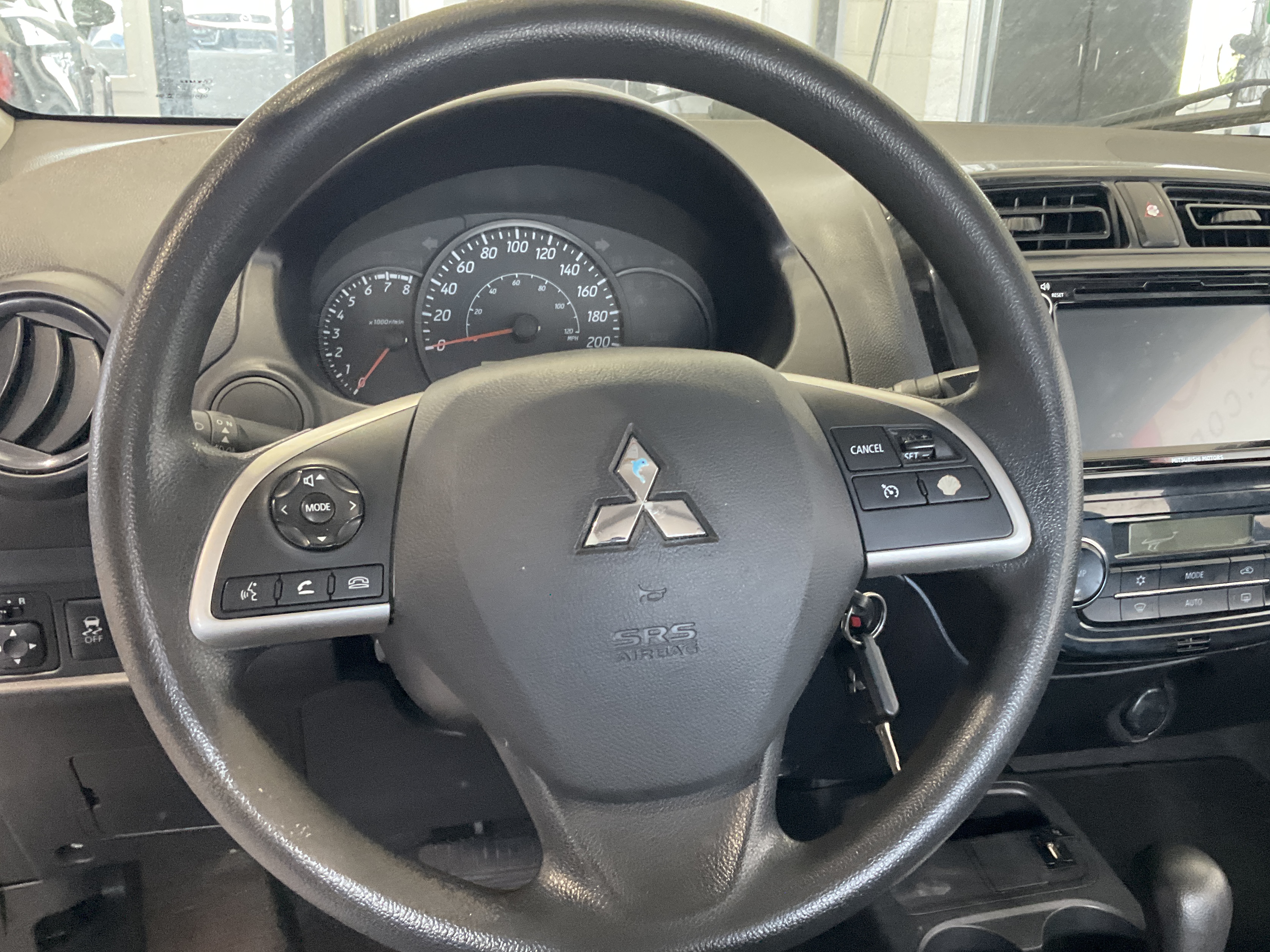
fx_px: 1284
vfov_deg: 40.6
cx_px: 711
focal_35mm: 35
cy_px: 539
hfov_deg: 52.5
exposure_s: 1/60
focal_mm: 3
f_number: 1.8
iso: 250
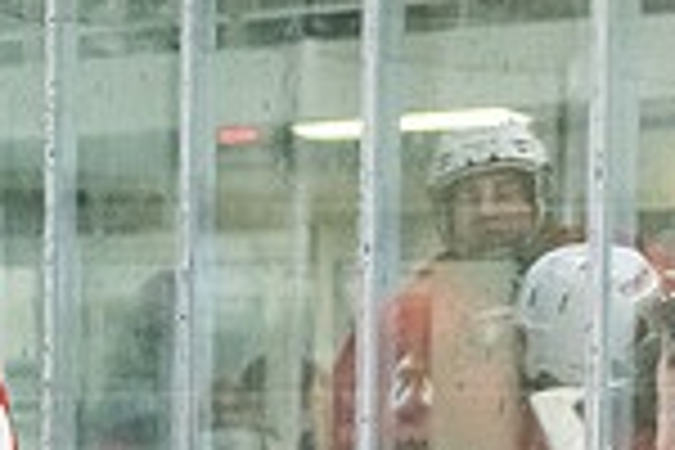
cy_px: 798
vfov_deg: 3.8
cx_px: -310
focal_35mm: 355
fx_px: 6656
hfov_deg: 5.8
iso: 3200
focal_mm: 70
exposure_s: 1/800
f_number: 2.8
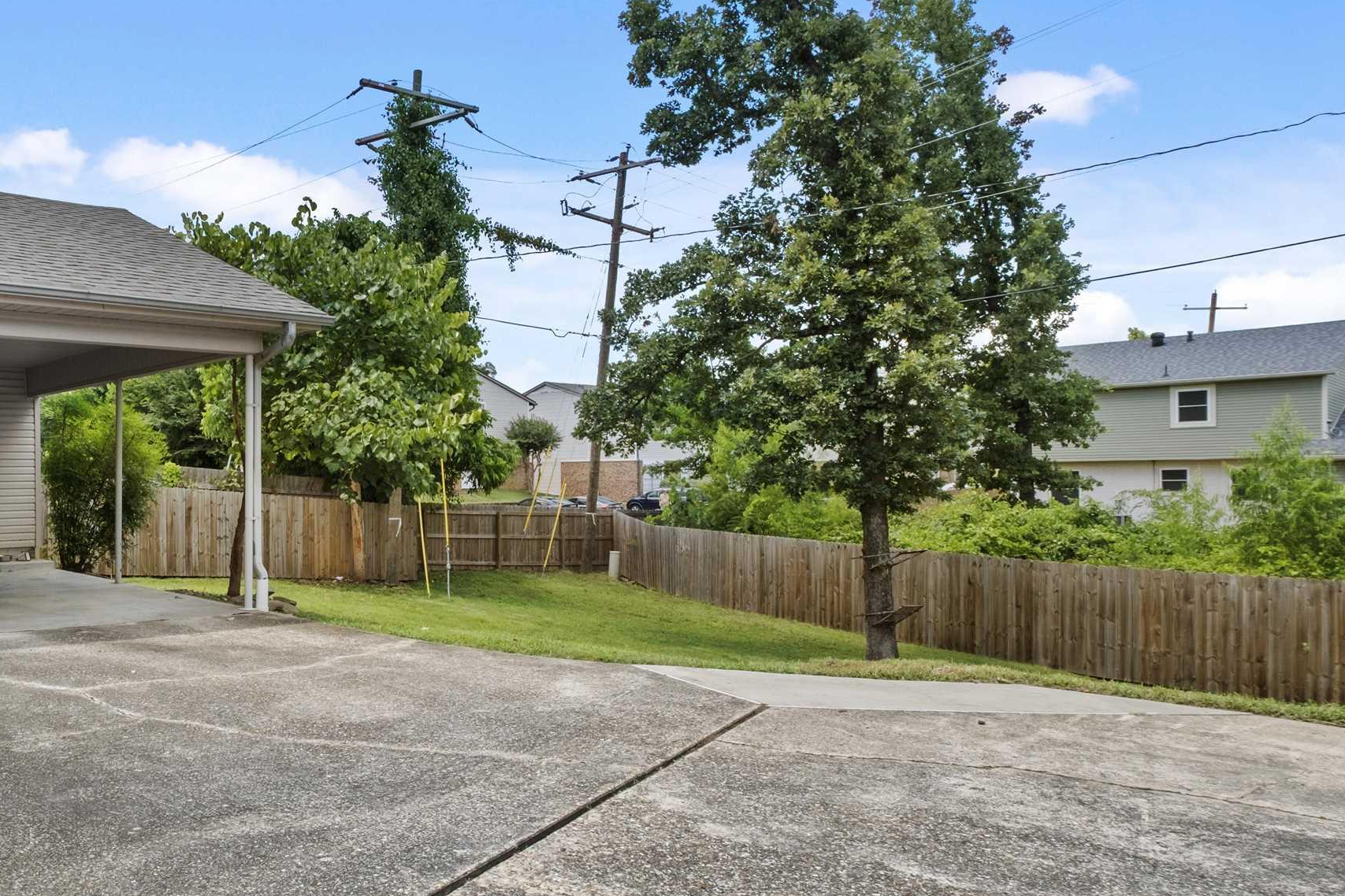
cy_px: 488
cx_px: 359
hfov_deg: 63.9
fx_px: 1009
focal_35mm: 27
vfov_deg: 47.9
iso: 250
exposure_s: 1/80
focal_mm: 10
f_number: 9
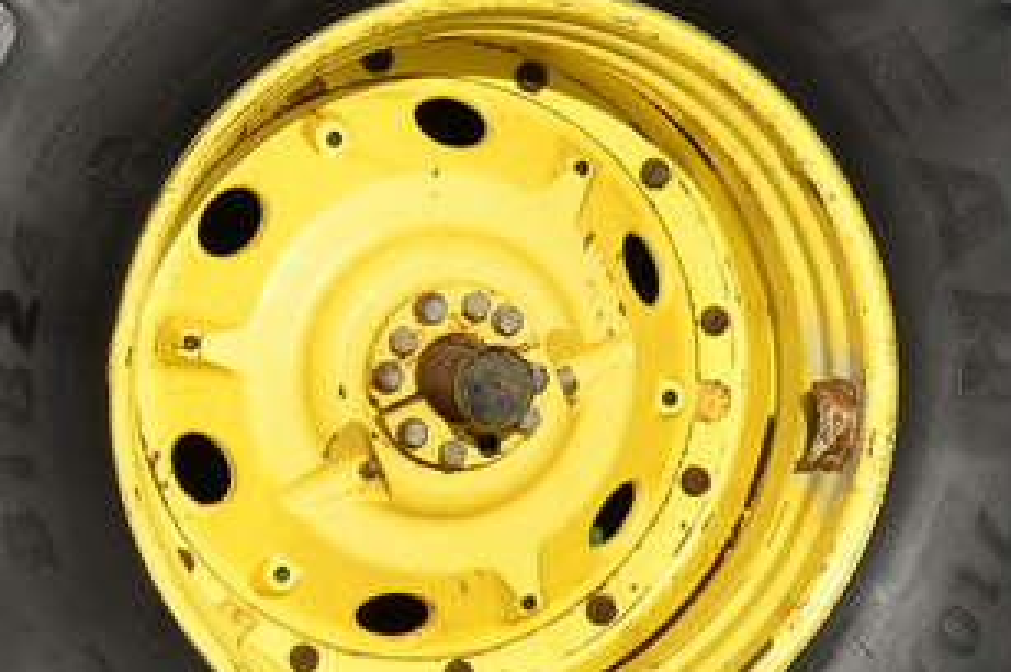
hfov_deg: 8.0
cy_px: -105
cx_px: -843
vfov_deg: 5.5
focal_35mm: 250
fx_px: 7013
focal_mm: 40
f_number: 6.3
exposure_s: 1/640
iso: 125
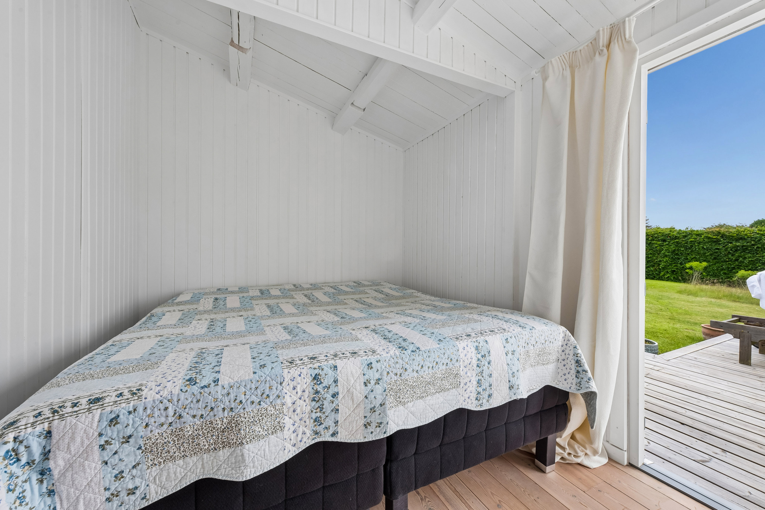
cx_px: 382
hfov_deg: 104.3
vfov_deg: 81.2
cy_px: 255
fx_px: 297
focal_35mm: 14
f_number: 13
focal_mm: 14
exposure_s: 1/50
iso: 400
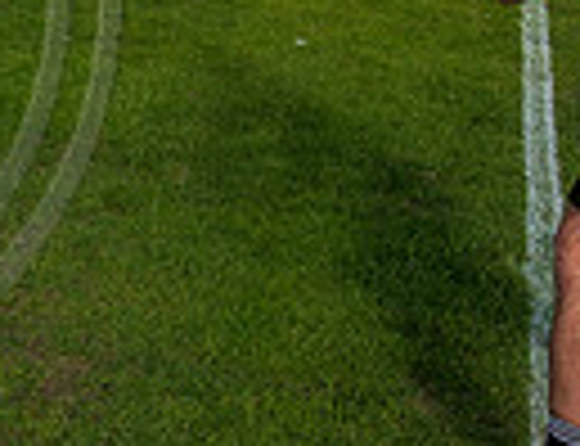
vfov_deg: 14.8
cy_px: -25
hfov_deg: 18.5
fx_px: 1673
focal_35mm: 99
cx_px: -145
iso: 250
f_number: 4
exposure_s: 1/2000
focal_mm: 20
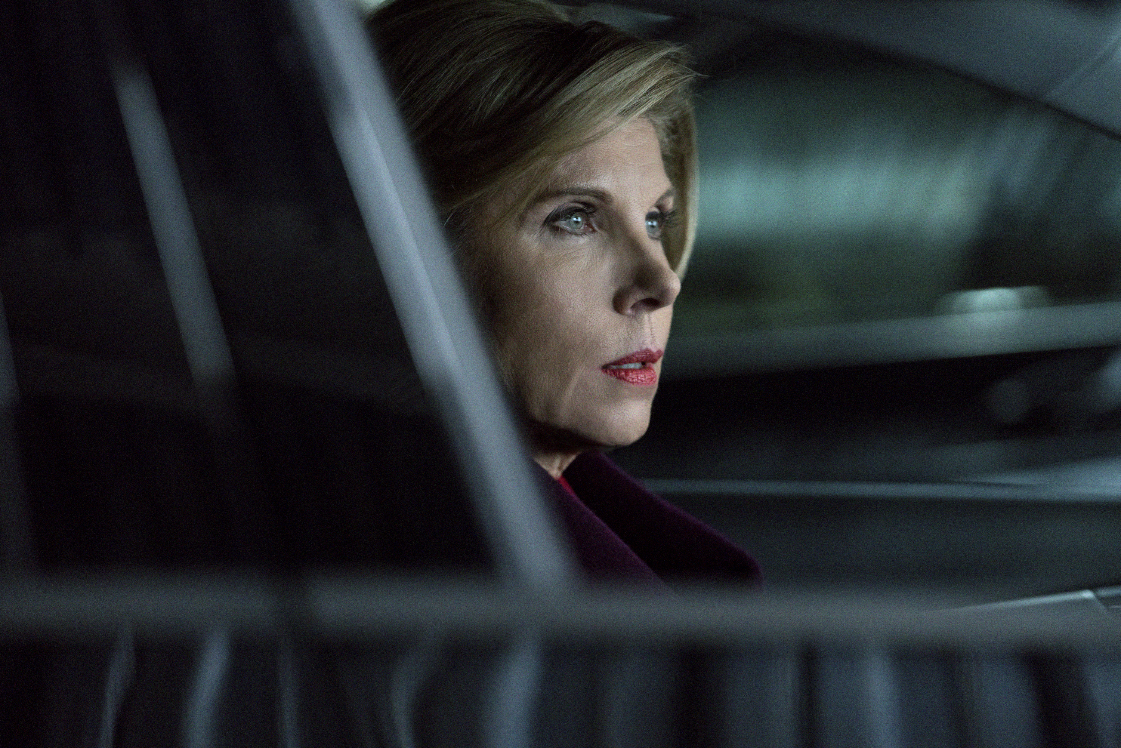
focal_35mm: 148
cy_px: 374
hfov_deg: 13.9
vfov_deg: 9.3
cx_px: 560
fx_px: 4609
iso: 4000
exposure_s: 1/125
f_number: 3.5
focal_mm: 148
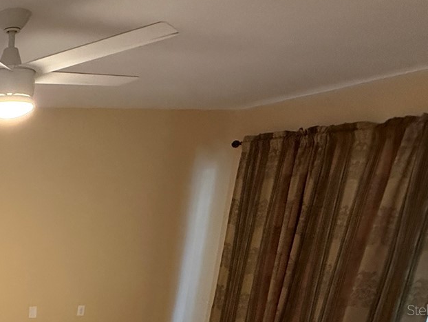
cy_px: 310
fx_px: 445
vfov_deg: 36.3
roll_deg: -0.1
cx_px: -78
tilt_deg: -16.1
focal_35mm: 36
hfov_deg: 38.7
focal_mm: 2.22
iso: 640
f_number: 2.2
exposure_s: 1/60
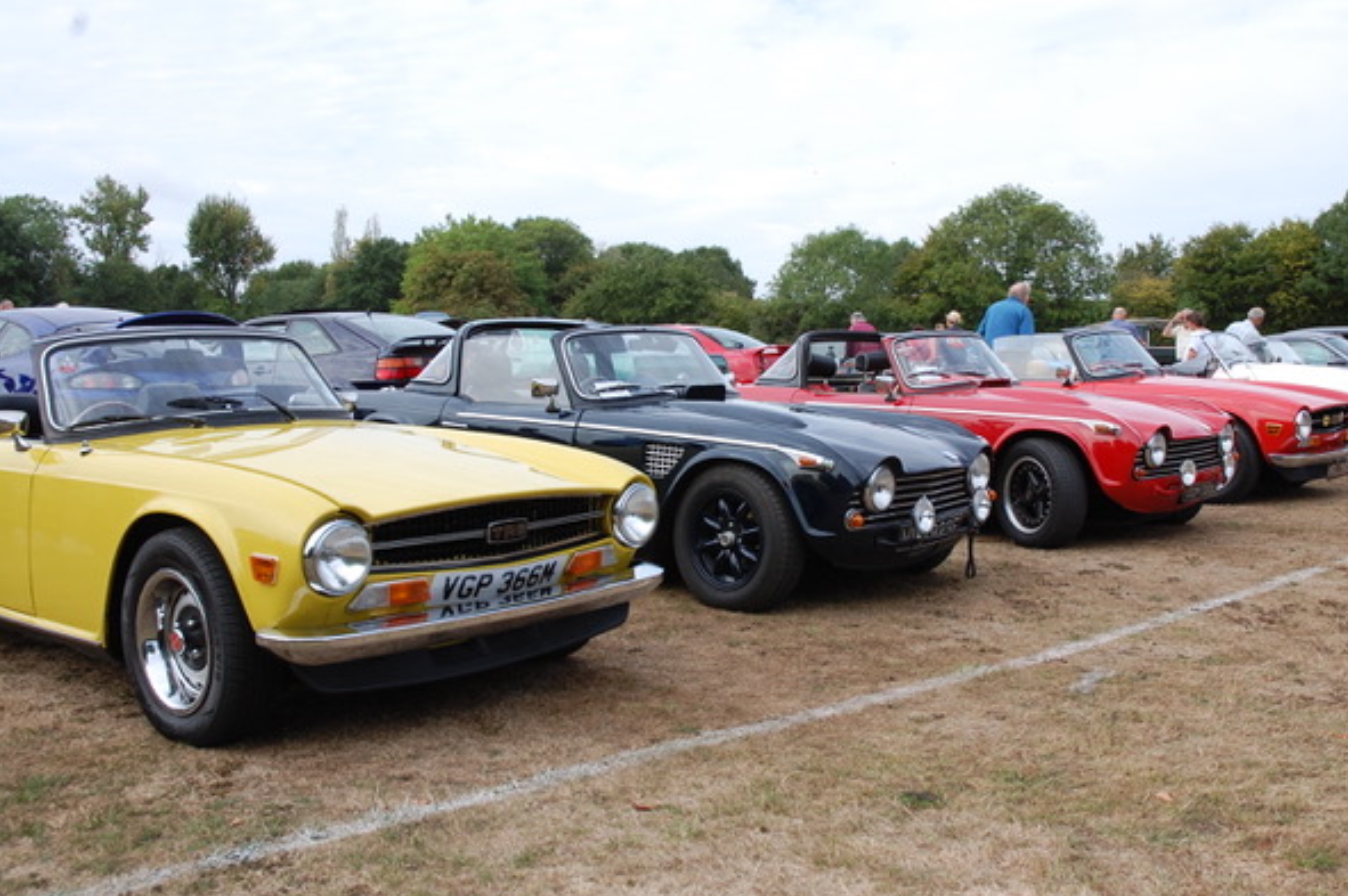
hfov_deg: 49.5
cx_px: 728
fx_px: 1459
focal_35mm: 39
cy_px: 465
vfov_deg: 34.1
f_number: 8
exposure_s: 1/250
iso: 200
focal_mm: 24
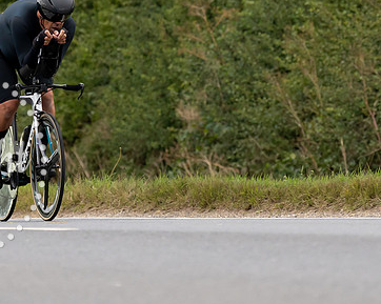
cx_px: 38
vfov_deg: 4.2
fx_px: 4169
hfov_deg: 5.2
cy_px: 27
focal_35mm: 370
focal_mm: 128
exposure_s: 1/1000
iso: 1000
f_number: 3.2
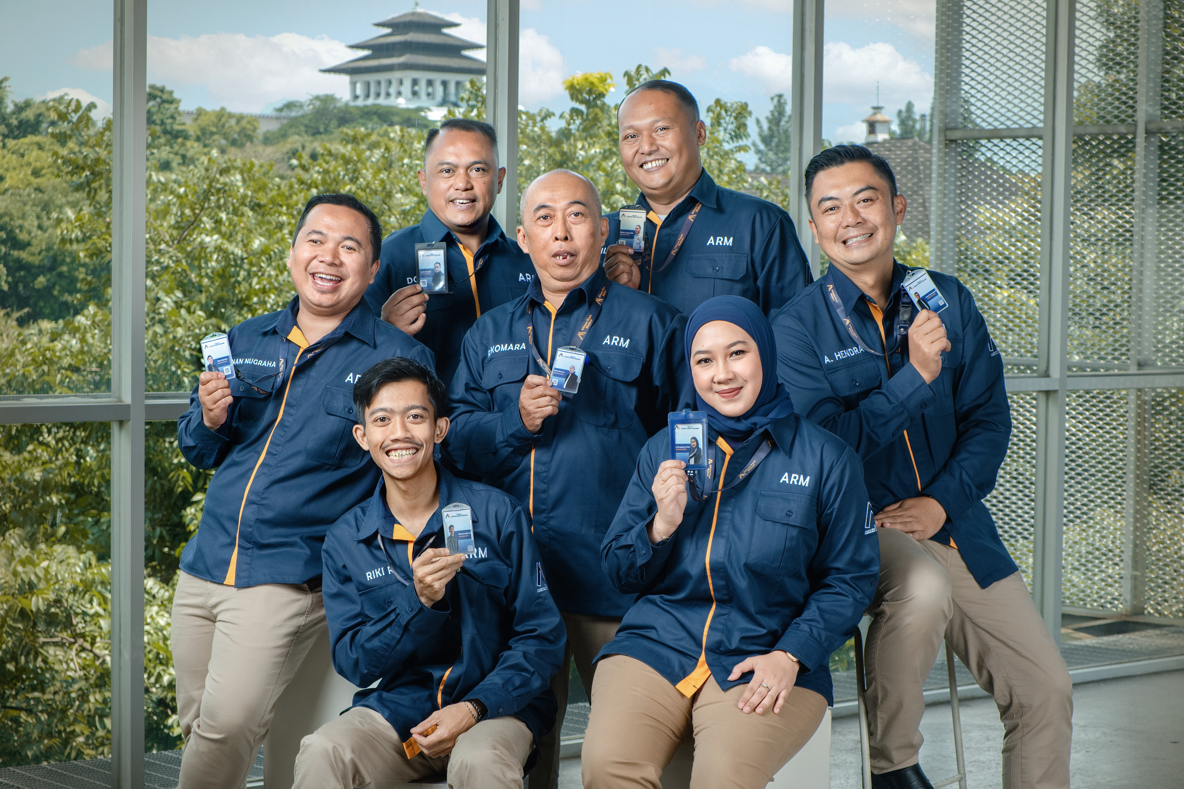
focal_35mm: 83
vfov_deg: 16.5
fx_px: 2730
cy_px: 394
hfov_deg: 24.5
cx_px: 592
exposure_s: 1/250
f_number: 7.1
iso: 500
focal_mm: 55
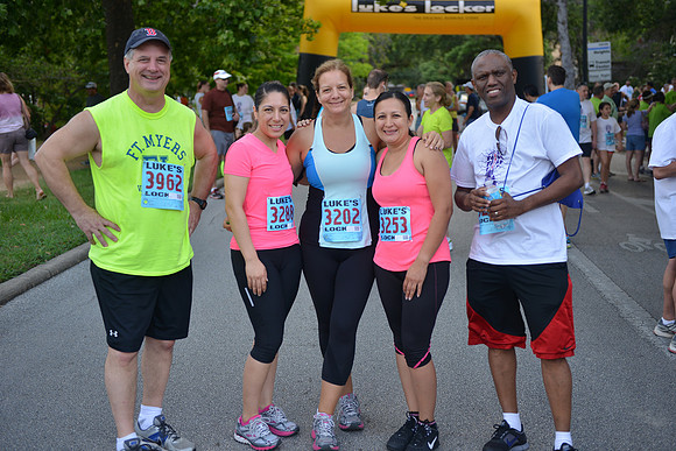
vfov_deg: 29.9
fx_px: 845
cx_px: 338
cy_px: 226
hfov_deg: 43.6
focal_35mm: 45
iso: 160
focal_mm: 45
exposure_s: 1/250
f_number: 2.8
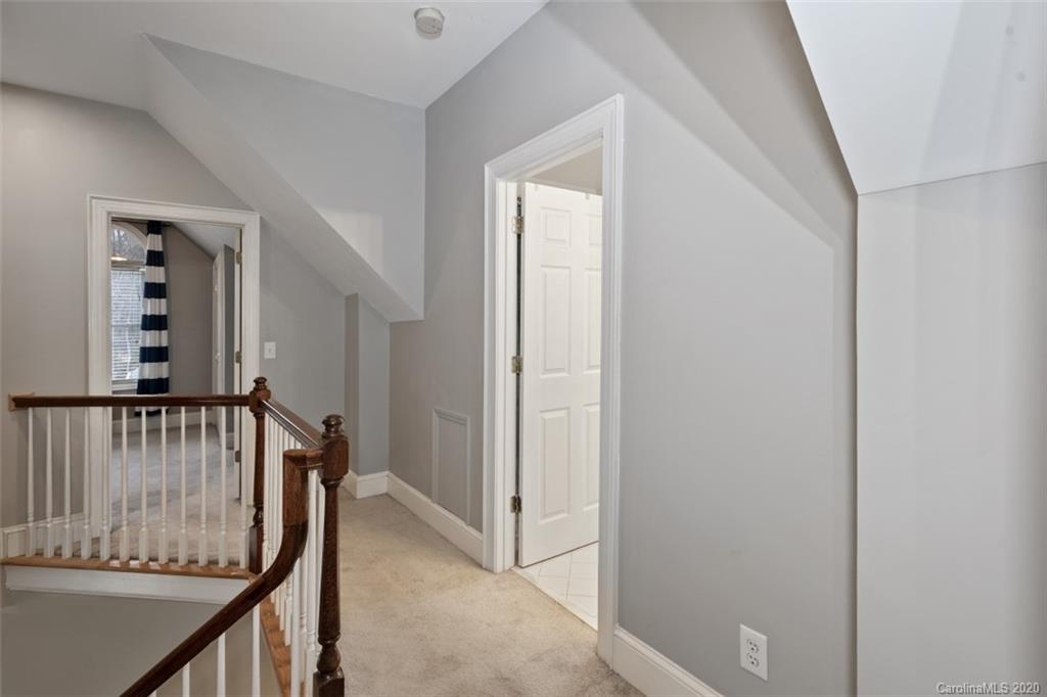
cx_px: 524
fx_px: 465
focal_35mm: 16
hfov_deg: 96.8
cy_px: 348
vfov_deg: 73.7
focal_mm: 16
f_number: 9
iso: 400
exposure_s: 1/4
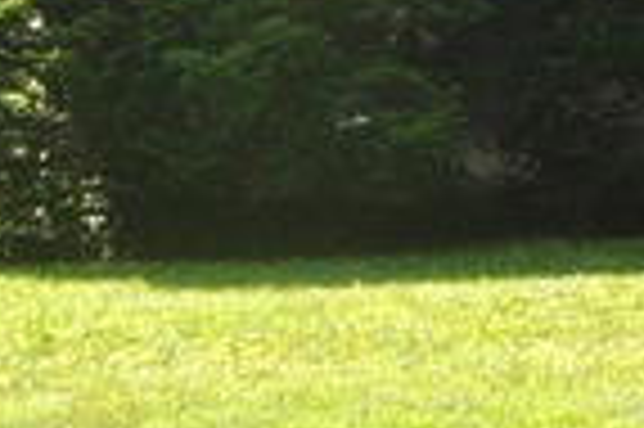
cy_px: -336
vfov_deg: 8.9
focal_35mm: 148
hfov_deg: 12.5
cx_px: 1225
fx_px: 2645
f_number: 9
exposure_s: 1/200
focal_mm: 22
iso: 200
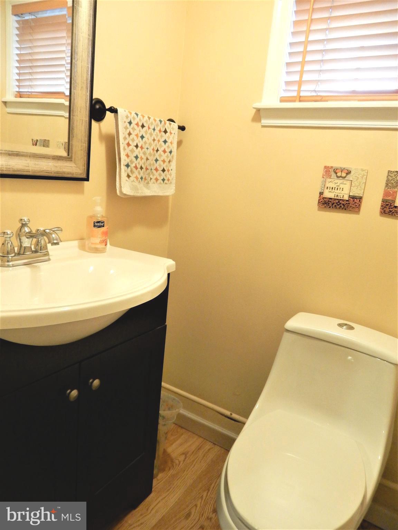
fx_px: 383
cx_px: 199
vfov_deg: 69.4
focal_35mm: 25
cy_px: 265
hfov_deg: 54.9
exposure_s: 1/25
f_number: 3.7
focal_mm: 4.5
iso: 400
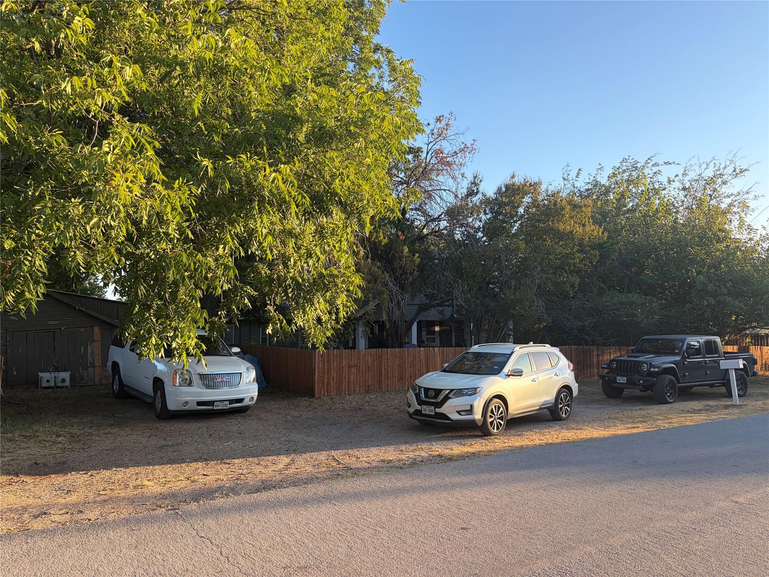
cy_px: 288
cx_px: 384
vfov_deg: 53.1
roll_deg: +1.0
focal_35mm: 26
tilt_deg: +3.4
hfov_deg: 67.3
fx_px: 578
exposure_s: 1/539
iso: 64
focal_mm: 5.96
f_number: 1.6
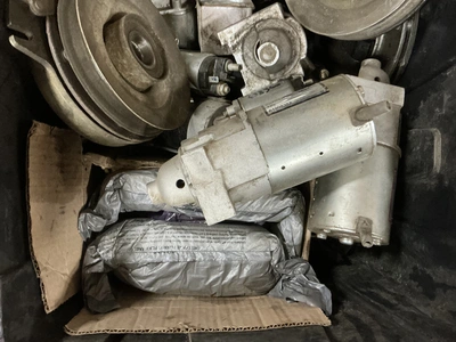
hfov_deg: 63.4
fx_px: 369
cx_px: 228
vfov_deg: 49.7
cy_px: 171
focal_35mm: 28
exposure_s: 1/30
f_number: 1.8
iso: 320
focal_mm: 3
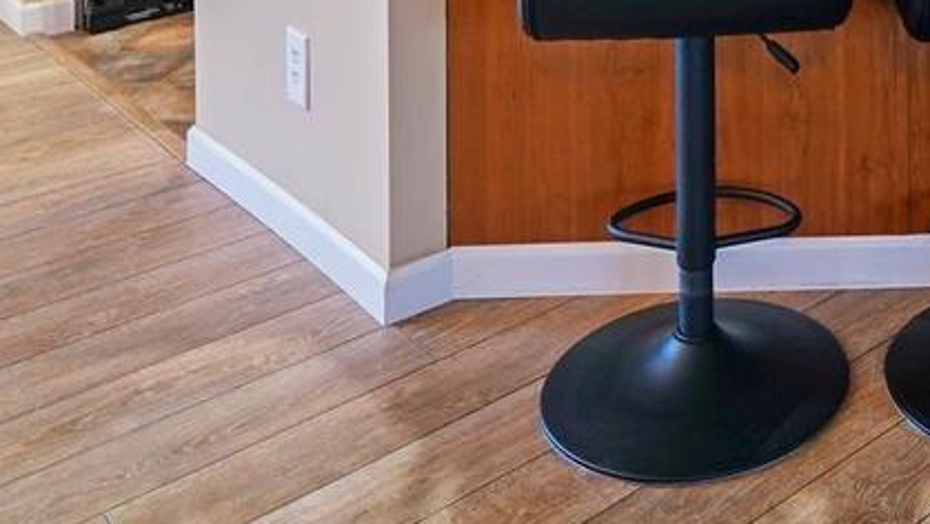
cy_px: -411
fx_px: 1332
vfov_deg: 17.9
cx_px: 941
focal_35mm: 54
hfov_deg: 34.8
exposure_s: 1/30
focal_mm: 10
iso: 500
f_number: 2.8
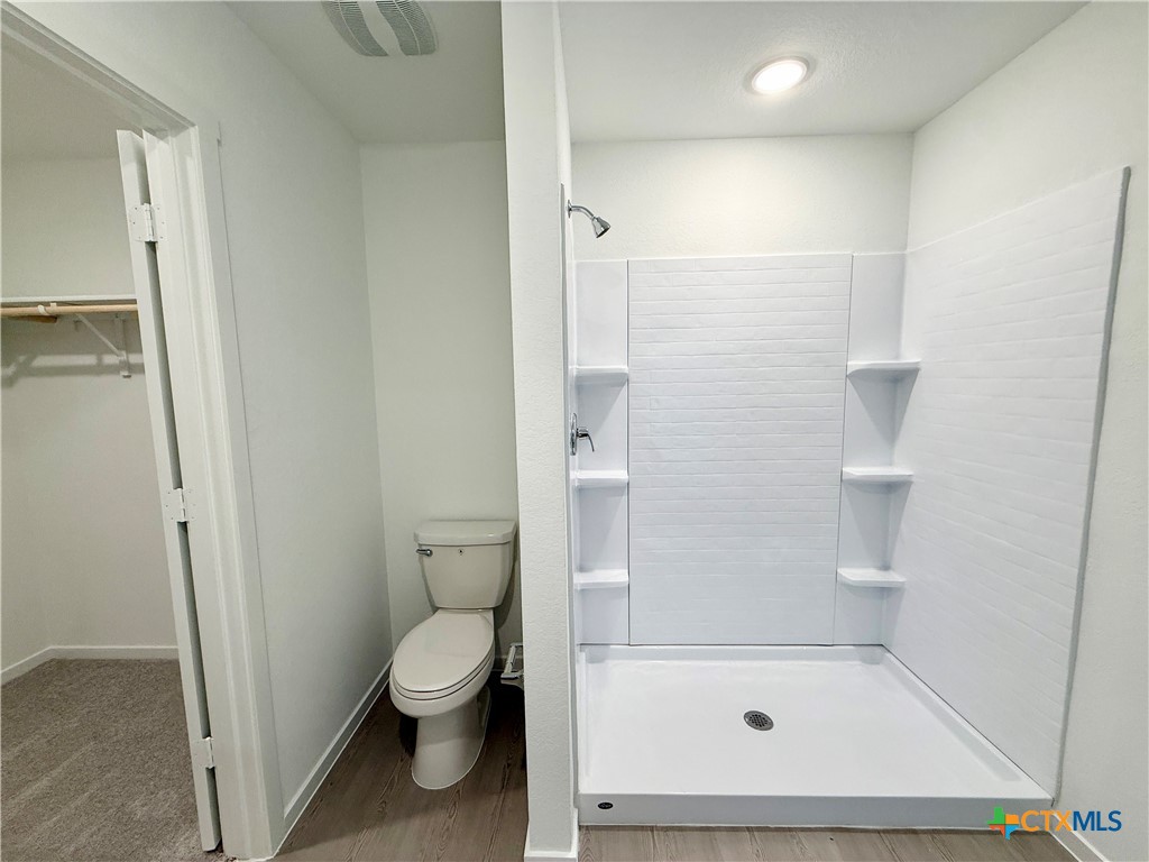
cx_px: 574
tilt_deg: -6.1
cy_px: 431
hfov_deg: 102.1
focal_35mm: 14
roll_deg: +0.8
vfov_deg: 85.7
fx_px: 465
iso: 125
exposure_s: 1/120
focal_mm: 2.22
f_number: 2.2
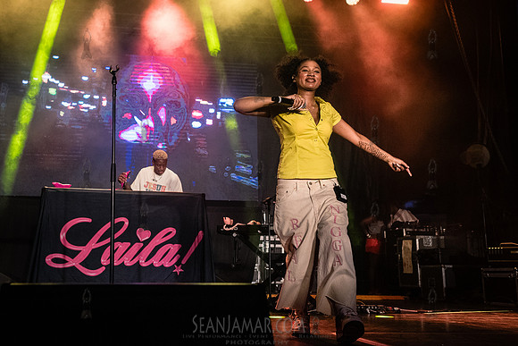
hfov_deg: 46.7
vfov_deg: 32.2
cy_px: 145
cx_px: 213
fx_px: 597
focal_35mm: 41
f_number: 4.5
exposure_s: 1/800
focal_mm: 35
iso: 4000
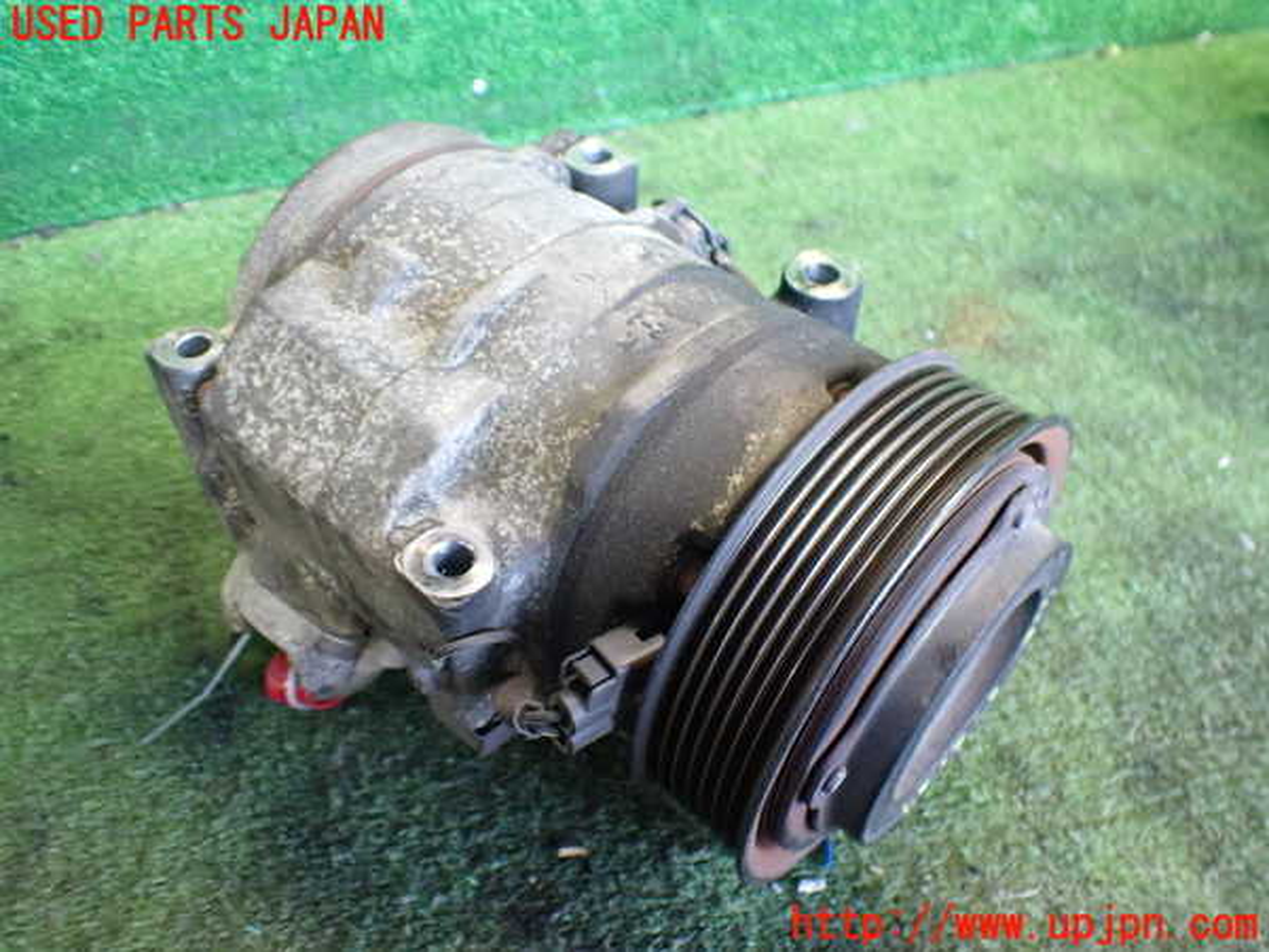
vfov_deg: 46.8
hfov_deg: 60.0
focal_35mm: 30
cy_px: 476
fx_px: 1100
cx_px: 634
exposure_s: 1/50
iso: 800
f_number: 2.3
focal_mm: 5.4
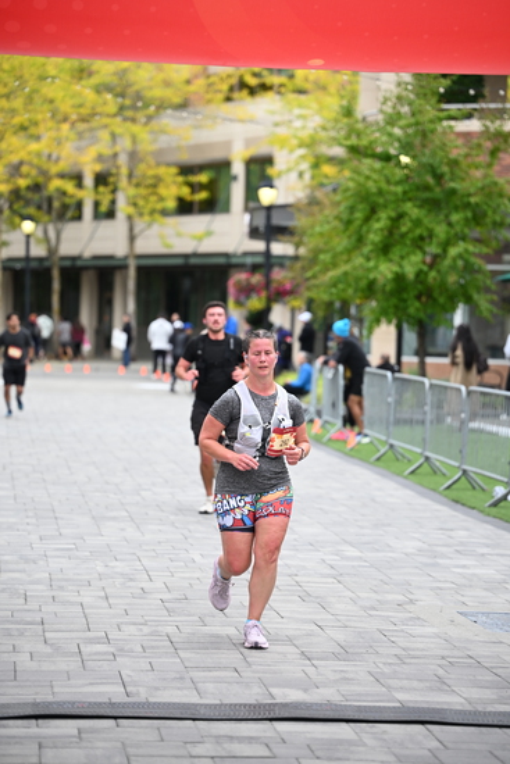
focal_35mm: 115
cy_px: 382
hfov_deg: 11.9
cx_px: 255
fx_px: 2442
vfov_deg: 17.8
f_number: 2.8
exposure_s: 1/2000
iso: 640
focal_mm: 115
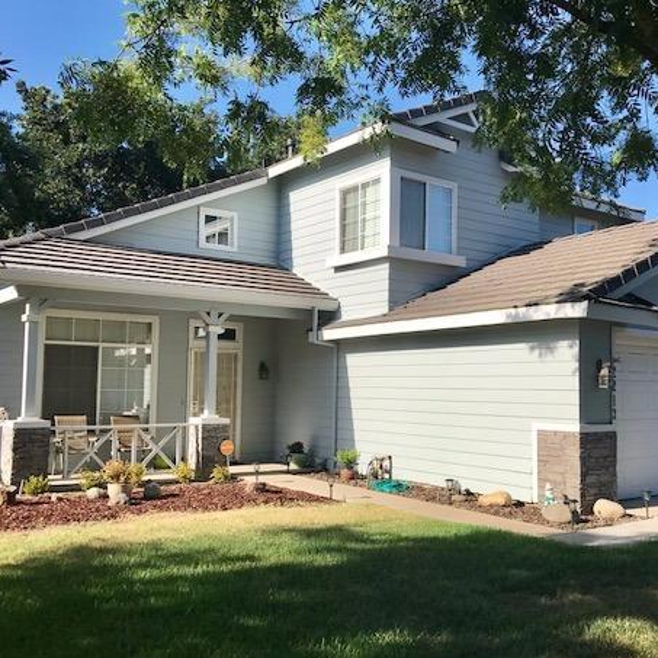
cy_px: 347
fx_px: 753
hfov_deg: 47.0
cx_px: 383
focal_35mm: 35
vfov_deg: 47.2
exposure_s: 1/2336
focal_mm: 3.99
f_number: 1.8
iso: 20
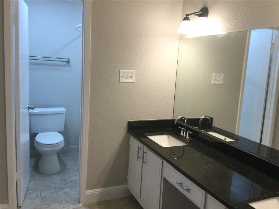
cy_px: 104
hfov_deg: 58.4
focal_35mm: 31
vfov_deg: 45.4
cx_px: 140
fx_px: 250
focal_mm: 3.3
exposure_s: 1/30
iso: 25
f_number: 2.4
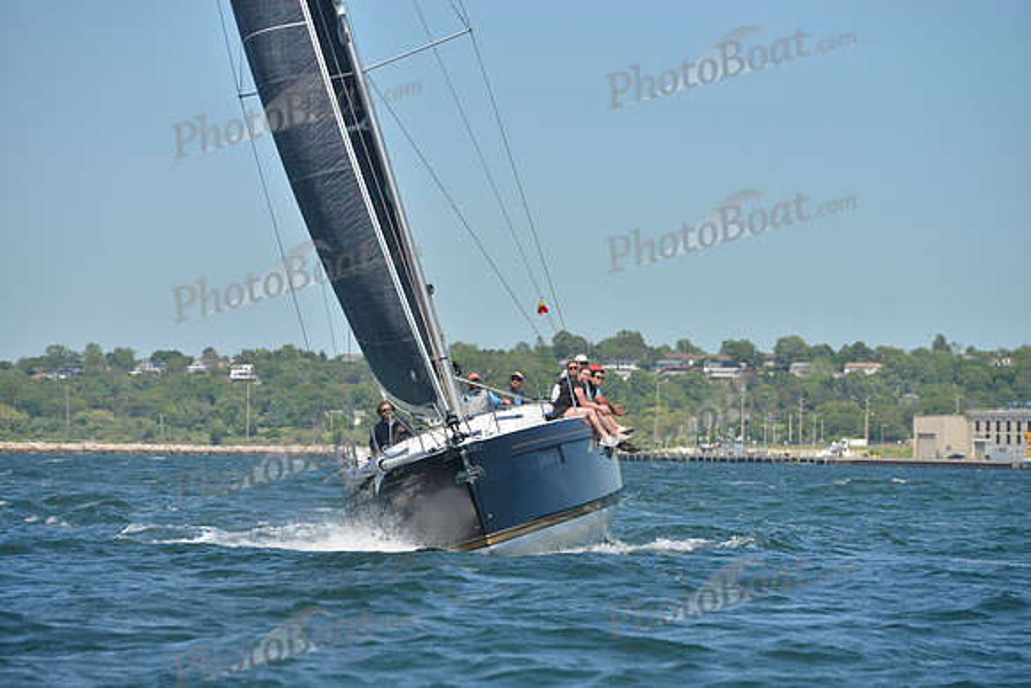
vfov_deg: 6.9
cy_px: 344
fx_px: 5729
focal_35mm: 200
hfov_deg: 10.3
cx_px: 516
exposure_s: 1/1250
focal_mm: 200
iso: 280
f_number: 8
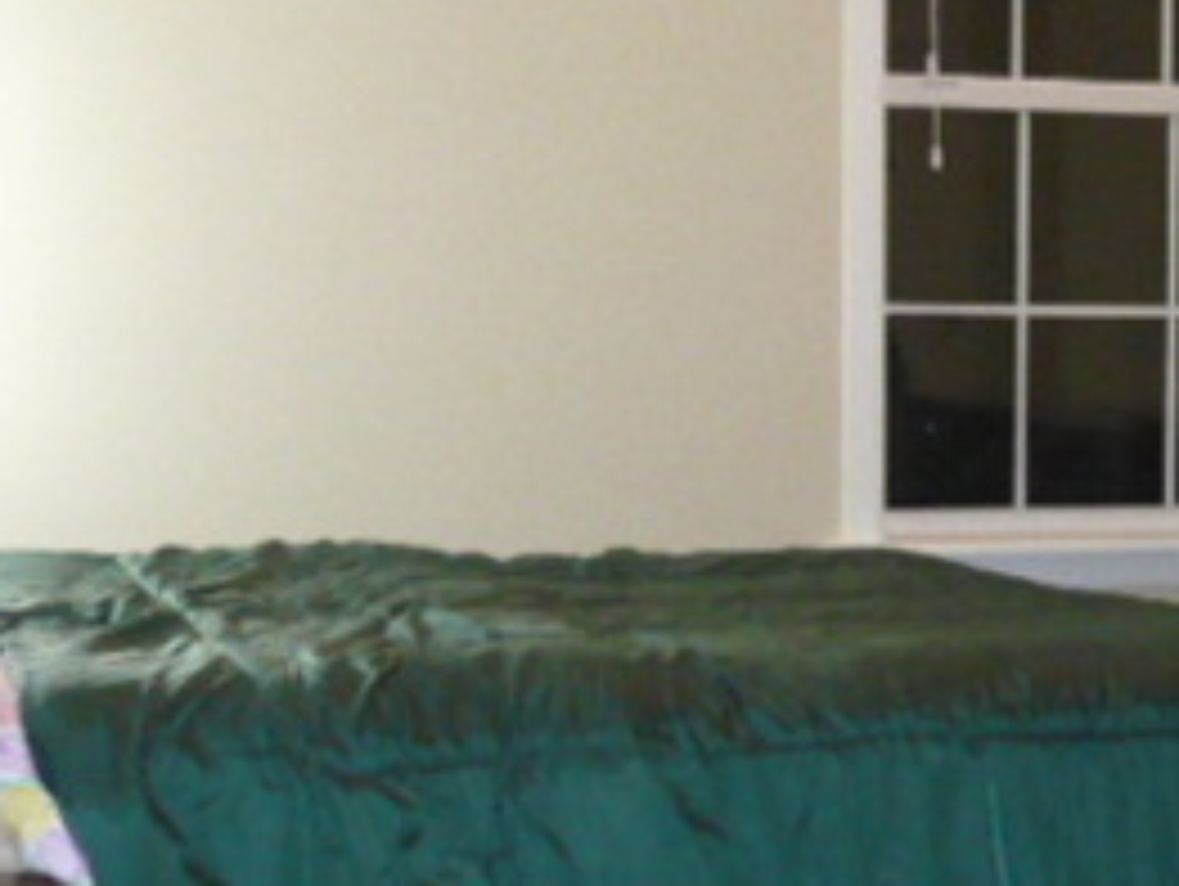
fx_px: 3034
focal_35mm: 89
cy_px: 342
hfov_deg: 21.9
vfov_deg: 16.6
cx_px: 790
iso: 400
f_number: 2.8
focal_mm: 5.8
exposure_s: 1/30
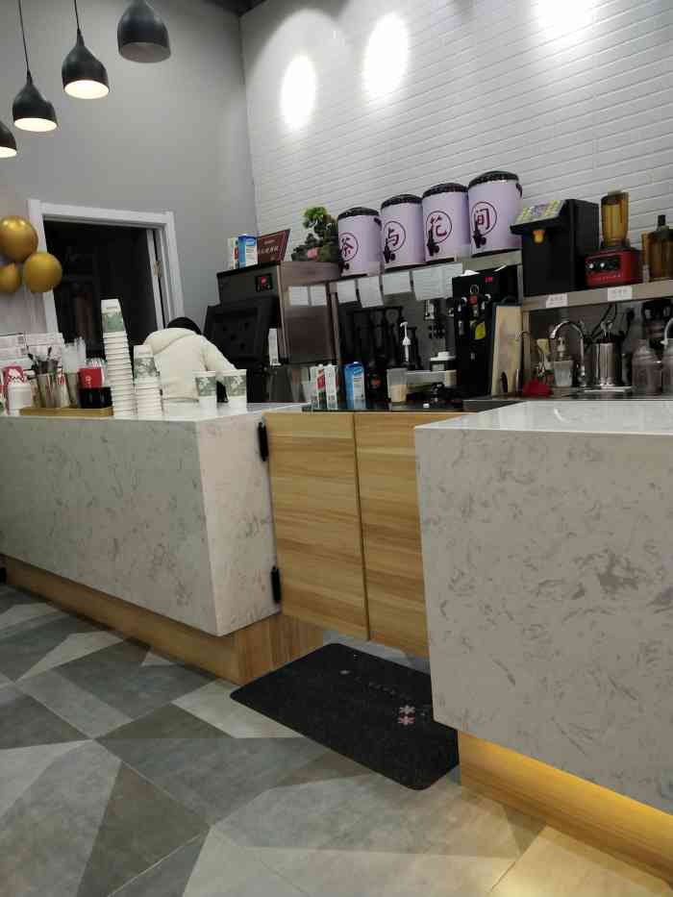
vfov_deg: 60.0
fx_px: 777
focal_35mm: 30
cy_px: 448
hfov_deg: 46.8
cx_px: 336
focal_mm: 3.95
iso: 233
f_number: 1.8
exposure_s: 1/100
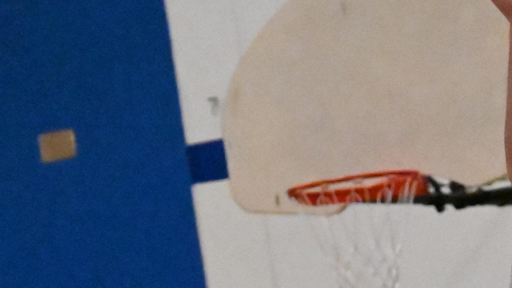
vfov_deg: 3.5
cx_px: 484
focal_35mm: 349
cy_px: 328
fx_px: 4739
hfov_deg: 6.2
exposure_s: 1/8000
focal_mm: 86
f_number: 4
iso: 51200
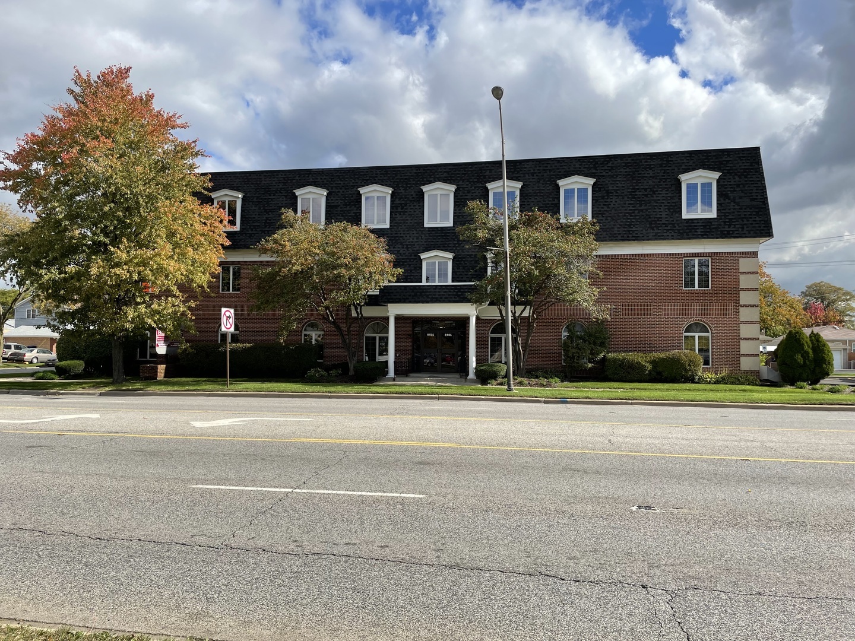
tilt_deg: +1.4
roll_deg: -0.2
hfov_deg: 67.3
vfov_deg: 53.1
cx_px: 428
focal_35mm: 26
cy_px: 320
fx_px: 642
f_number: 1.6
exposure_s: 1/3401
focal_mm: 4.2
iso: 32
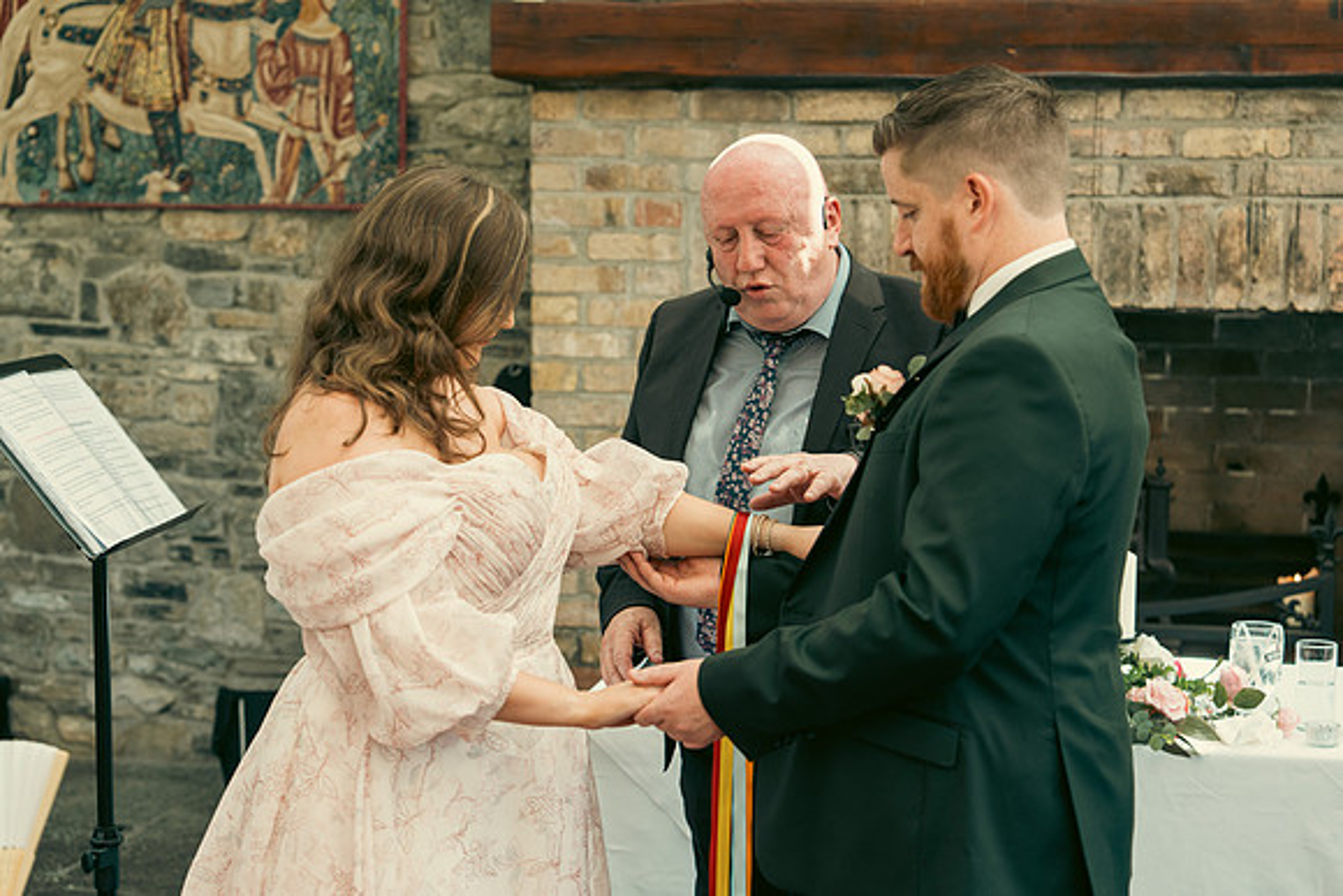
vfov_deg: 20.0
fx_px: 2537
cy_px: 448
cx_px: 672
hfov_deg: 29.6
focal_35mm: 68
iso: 400
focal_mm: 68
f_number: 3.5
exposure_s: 1/200
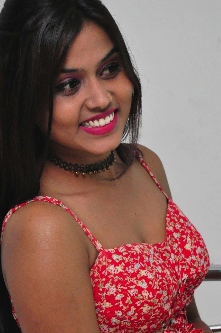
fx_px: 1690
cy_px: 214
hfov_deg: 7.5
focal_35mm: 183
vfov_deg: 11.2
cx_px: 117
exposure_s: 1/125
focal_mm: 80
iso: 3200
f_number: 6.3
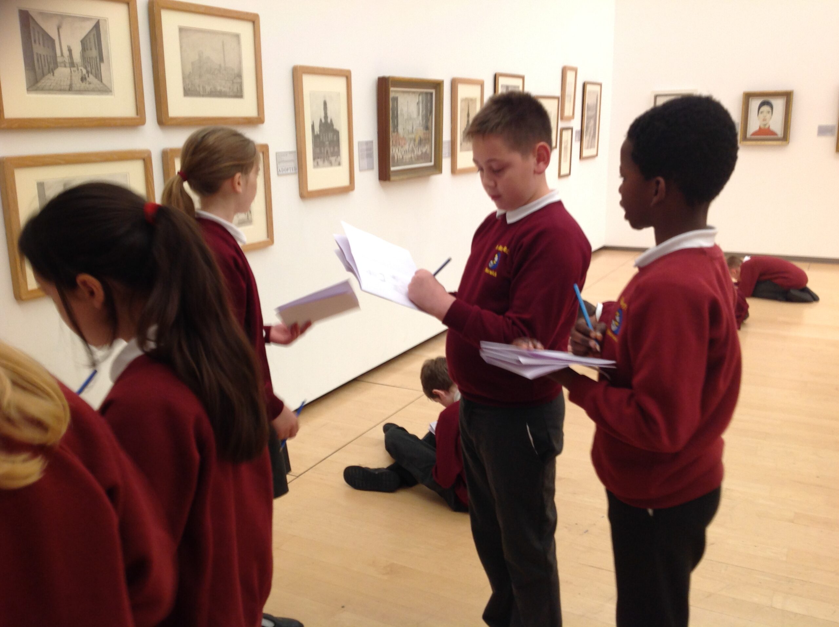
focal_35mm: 35
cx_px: 420
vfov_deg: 40.6
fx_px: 847
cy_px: 314
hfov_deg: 52.7
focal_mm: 4.28
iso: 64
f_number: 2.4
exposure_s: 1/15
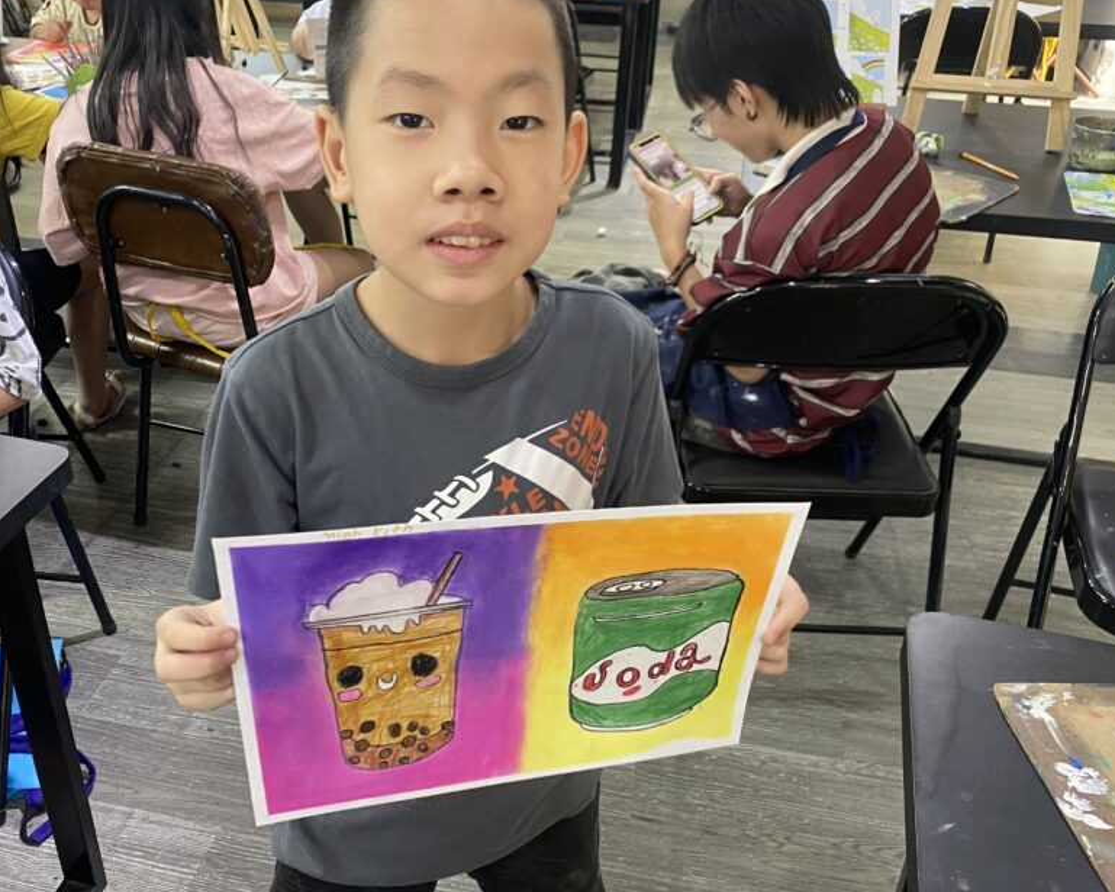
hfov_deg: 54.0
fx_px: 1089
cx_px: 468
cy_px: 438
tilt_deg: -30.8
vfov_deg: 44.5
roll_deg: -1.6
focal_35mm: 33
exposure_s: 1/50
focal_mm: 4.25
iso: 100
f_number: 1.8
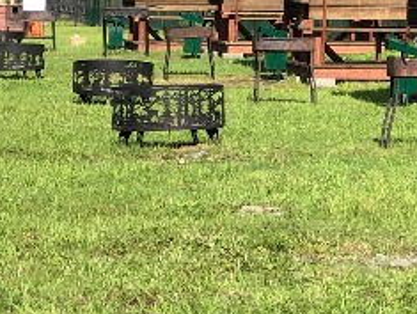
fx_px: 2992
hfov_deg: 8.0
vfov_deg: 5.9
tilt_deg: +0.3
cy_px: -158
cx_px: 53
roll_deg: -0.8
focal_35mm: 248
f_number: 2.8
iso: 20
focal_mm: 6.6
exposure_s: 1/475
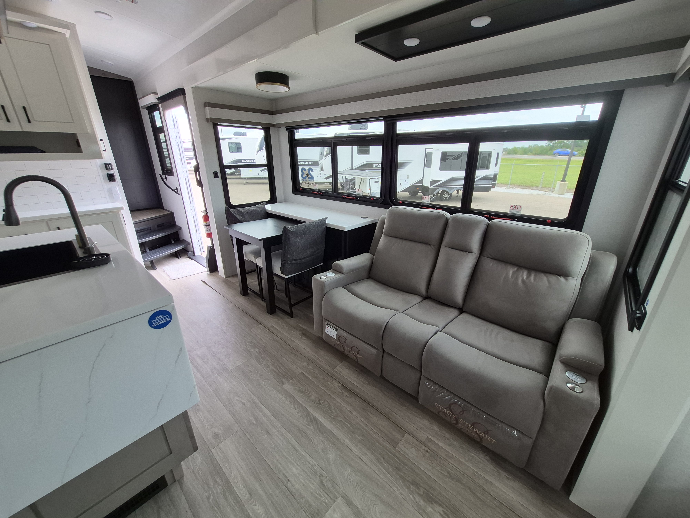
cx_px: 345
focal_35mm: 13
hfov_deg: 106.2
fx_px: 259
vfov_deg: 89.9
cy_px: 259
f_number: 2.2
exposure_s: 1/60
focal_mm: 1.74
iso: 64
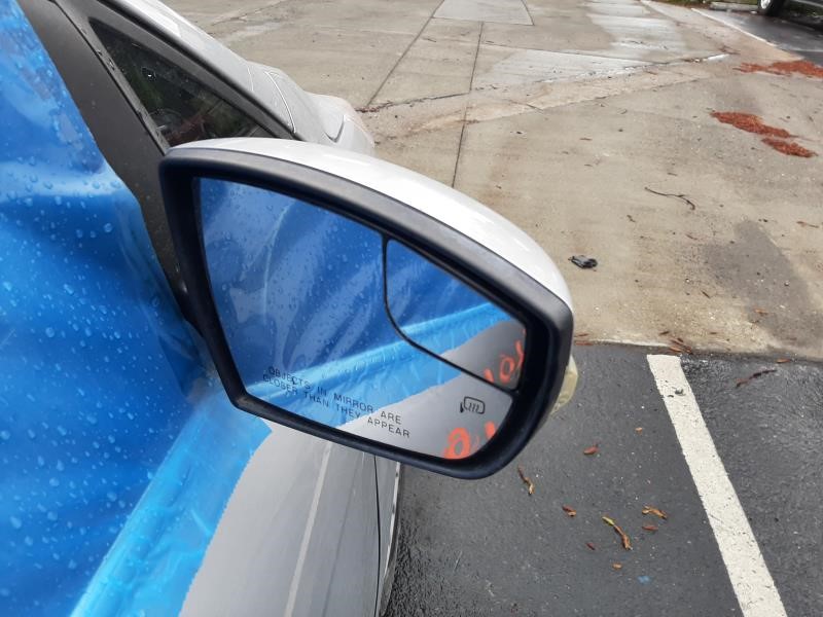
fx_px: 618
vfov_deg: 53.1
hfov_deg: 67.3
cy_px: 308
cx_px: 412
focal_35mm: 26
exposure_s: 1/571
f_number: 1.7
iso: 40
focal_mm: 3.93
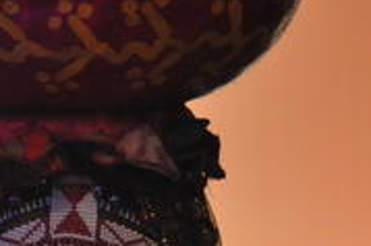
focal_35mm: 853
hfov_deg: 2.4
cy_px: 367
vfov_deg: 1.6
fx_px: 8782
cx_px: 54
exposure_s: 1/60
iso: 2000
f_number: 5.6
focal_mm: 170
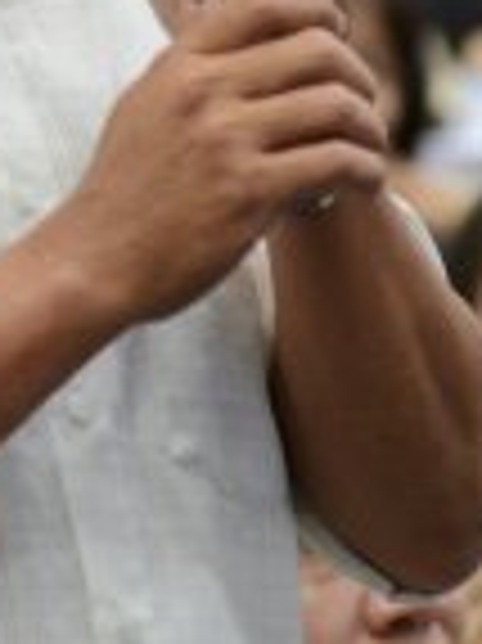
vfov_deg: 4.2
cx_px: -7
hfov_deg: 3.2
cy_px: -110
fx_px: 8757
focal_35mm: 471
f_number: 4
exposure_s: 1/50
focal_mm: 105
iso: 1250
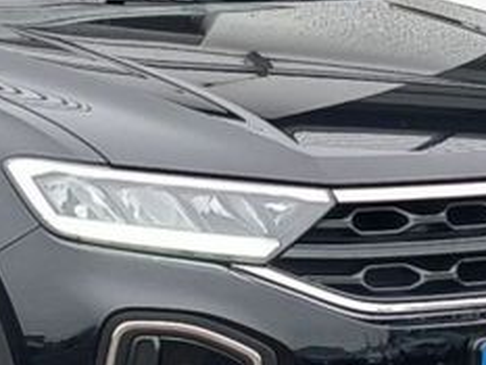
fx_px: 941
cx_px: -31
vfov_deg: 21.9
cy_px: 188
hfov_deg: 26.9
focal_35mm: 67
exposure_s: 1/50
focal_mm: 3.98
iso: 25
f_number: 1.8
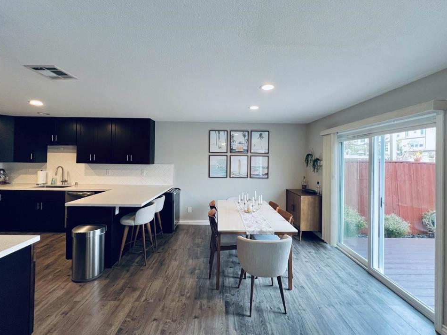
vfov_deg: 85.6
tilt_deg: -0.4
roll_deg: -0.4
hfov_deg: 102.1
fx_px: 181
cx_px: 223
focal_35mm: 14
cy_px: 157
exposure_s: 1/120
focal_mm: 1.57
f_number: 1.8
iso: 200
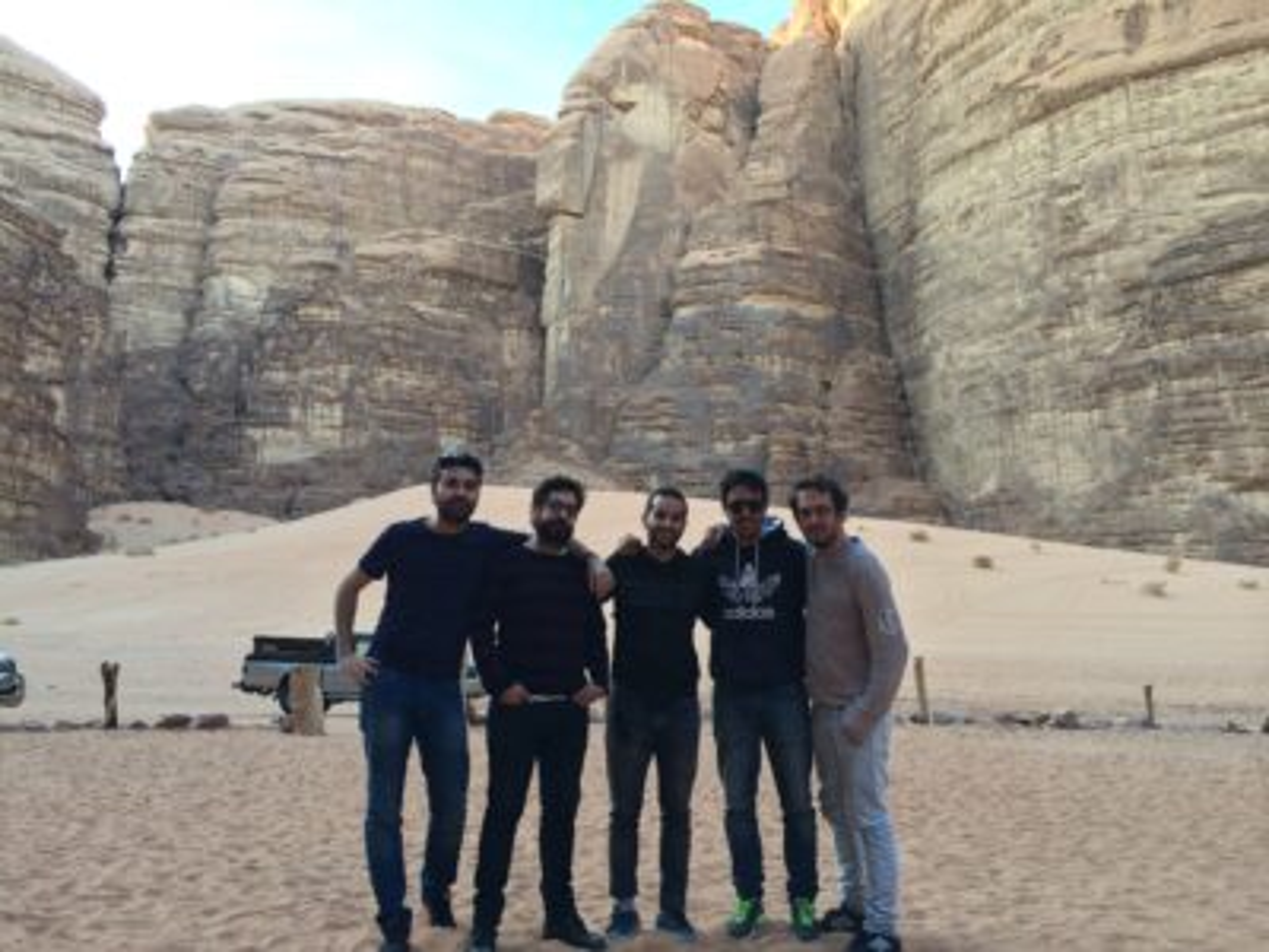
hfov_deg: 60.0
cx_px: 634
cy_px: 476
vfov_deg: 46.8
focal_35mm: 30
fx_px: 1100
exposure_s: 1/120
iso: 50
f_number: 2.2
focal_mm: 4.12
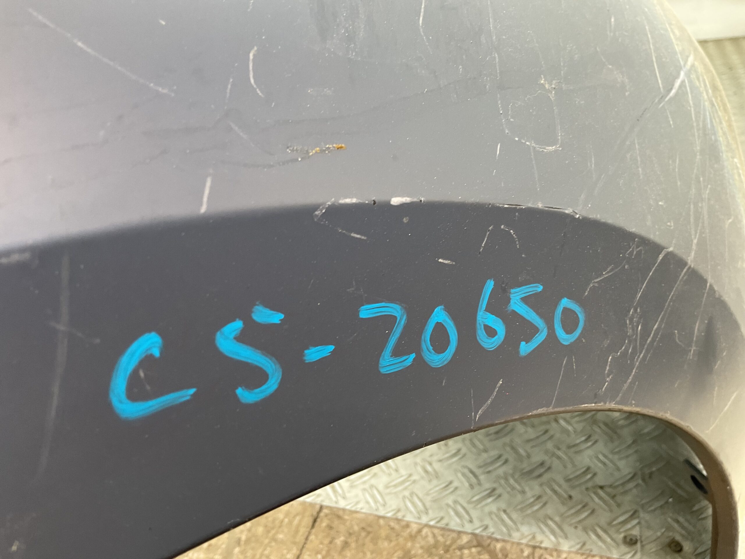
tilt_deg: -32.1
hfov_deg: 61.7
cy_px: 280
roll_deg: +8.1
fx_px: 624
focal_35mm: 29
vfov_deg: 48.2
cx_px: 372
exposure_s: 1/120
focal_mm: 3
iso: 50
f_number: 1.8
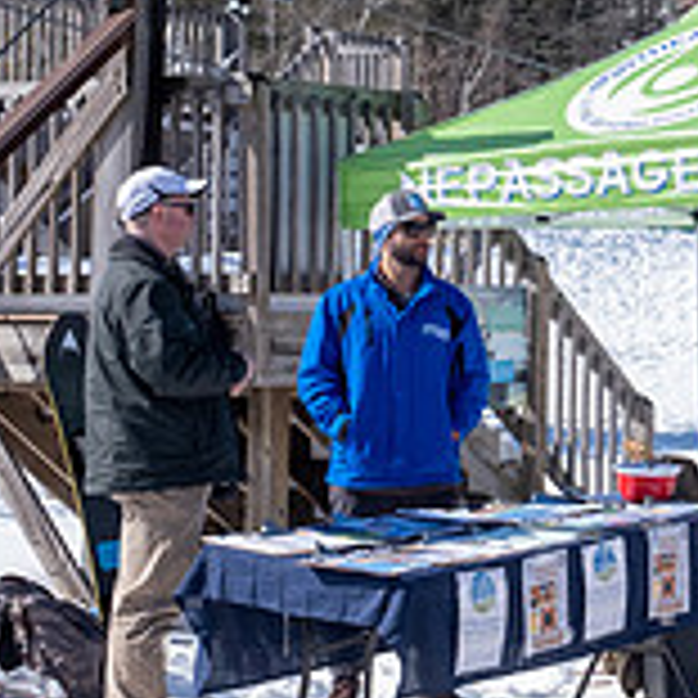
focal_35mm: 111
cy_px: 218
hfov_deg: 14.9
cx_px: 950
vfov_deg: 15.7
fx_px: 2532
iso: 320
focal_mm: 23
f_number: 6.4
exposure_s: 1/1000
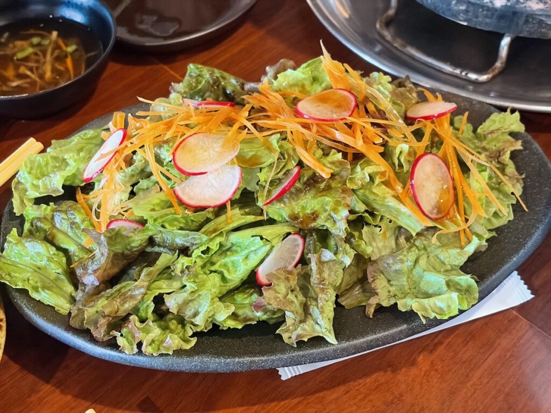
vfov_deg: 28.0
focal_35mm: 52
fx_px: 828
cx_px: 276
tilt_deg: -47.5
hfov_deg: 36.8
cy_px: 206
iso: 320
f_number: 1.6
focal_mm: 5.96
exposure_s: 1/25
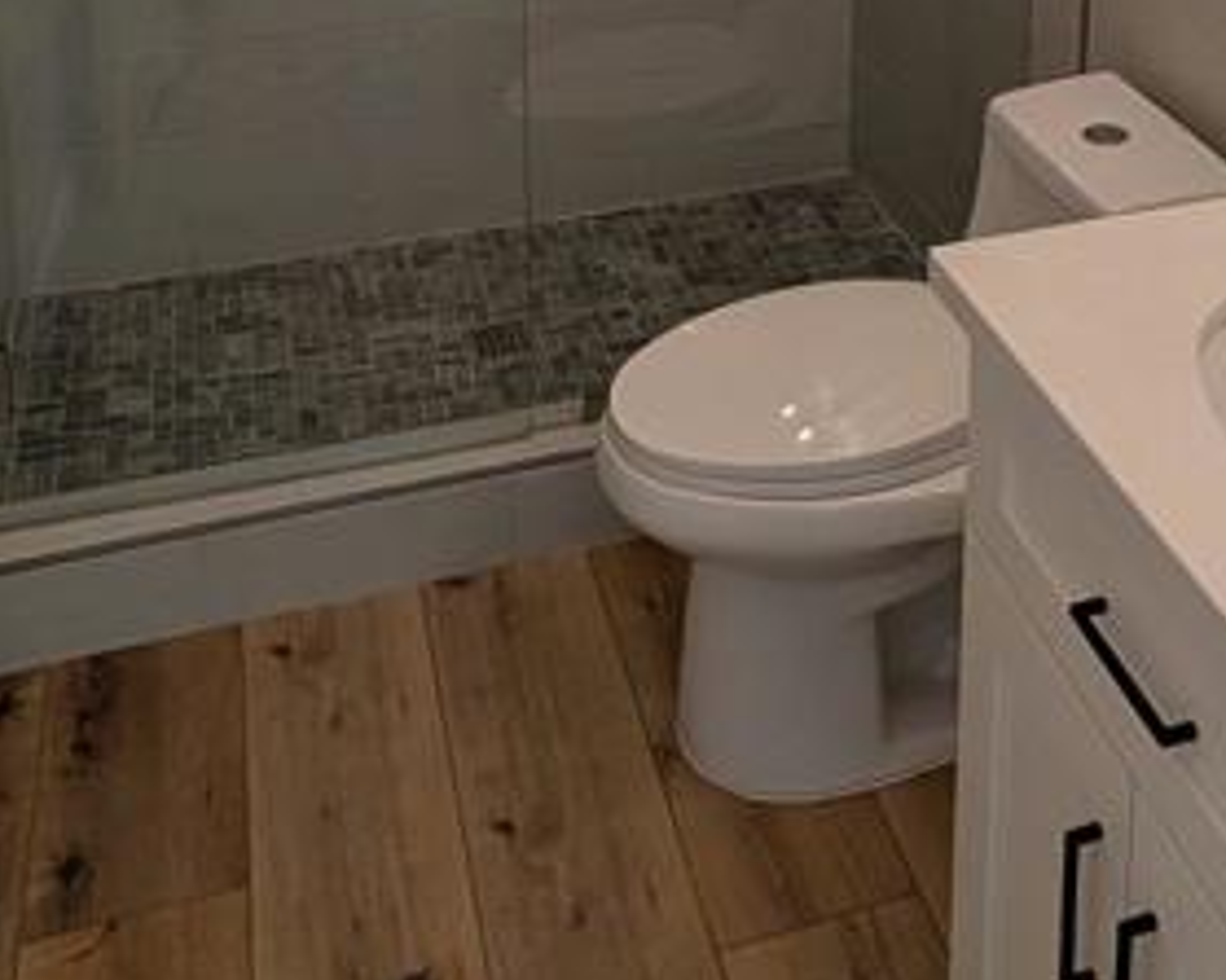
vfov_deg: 28.1
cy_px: -327
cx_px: 839
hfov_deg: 42.2
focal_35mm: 43
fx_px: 1560
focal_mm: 2.02
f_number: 1.7
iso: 55
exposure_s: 1/120
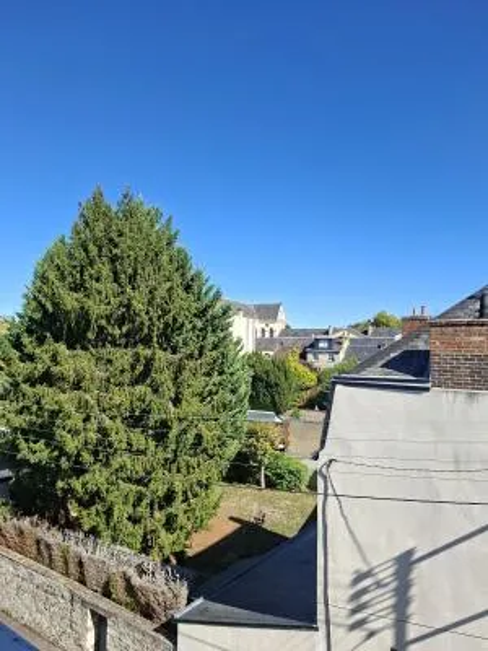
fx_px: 432
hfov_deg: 58.9
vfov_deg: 73.9
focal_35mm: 23
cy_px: 326
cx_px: 244
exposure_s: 1/1364
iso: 50
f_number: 1.8
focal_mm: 5.54
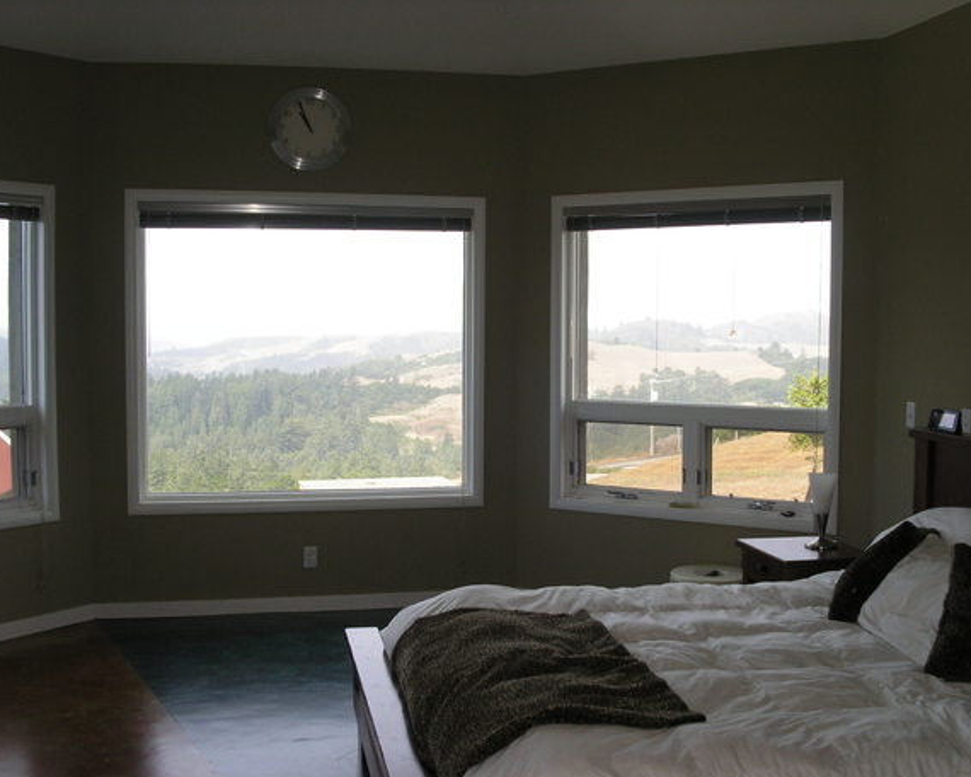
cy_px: 391
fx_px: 1150
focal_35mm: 40
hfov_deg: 45.8
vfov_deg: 37.3
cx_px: 512
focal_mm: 7.8
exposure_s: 1/180
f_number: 5.6
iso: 100
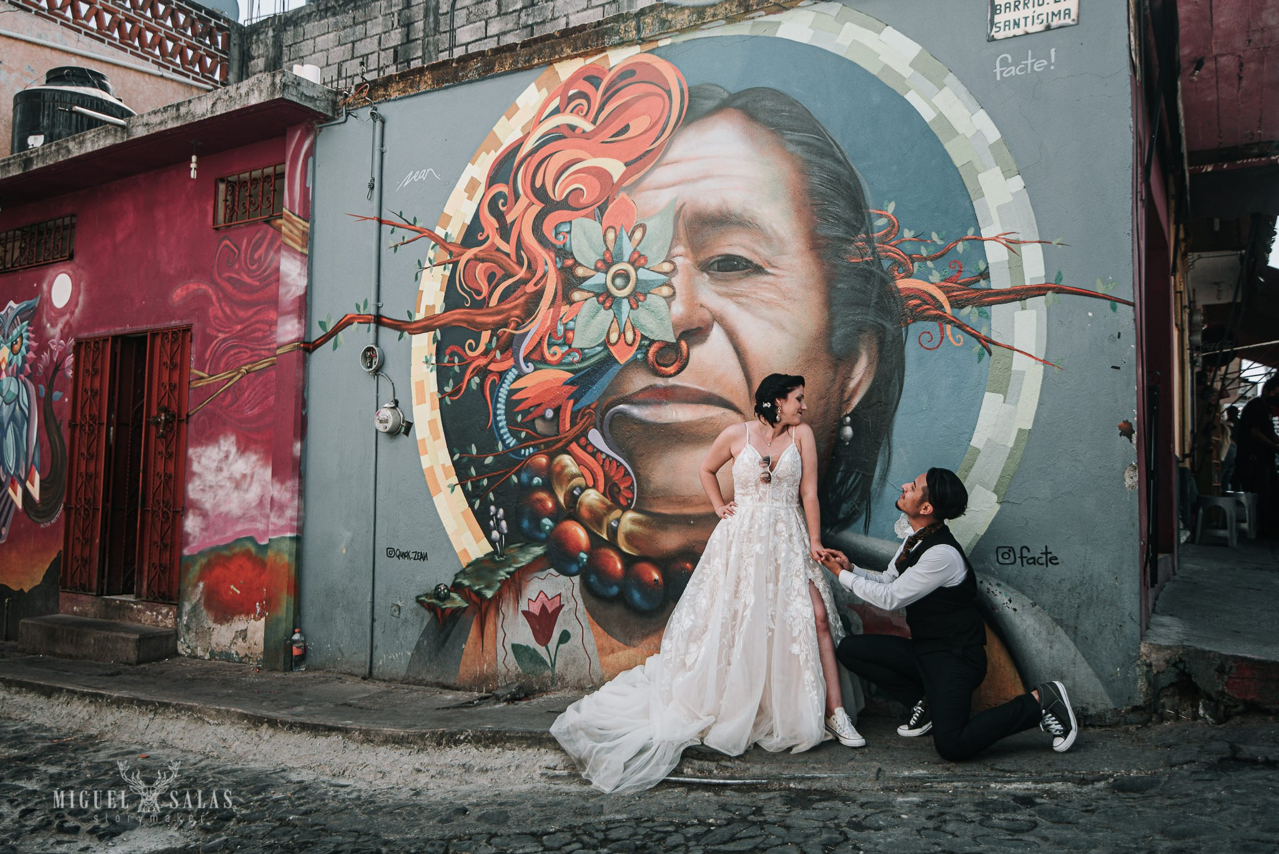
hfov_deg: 65.5
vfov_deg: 46.4
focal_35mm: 28
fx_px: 995
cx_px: 640
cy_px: 427
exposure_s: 1/1000
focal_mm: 28
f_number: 3.2
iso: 100
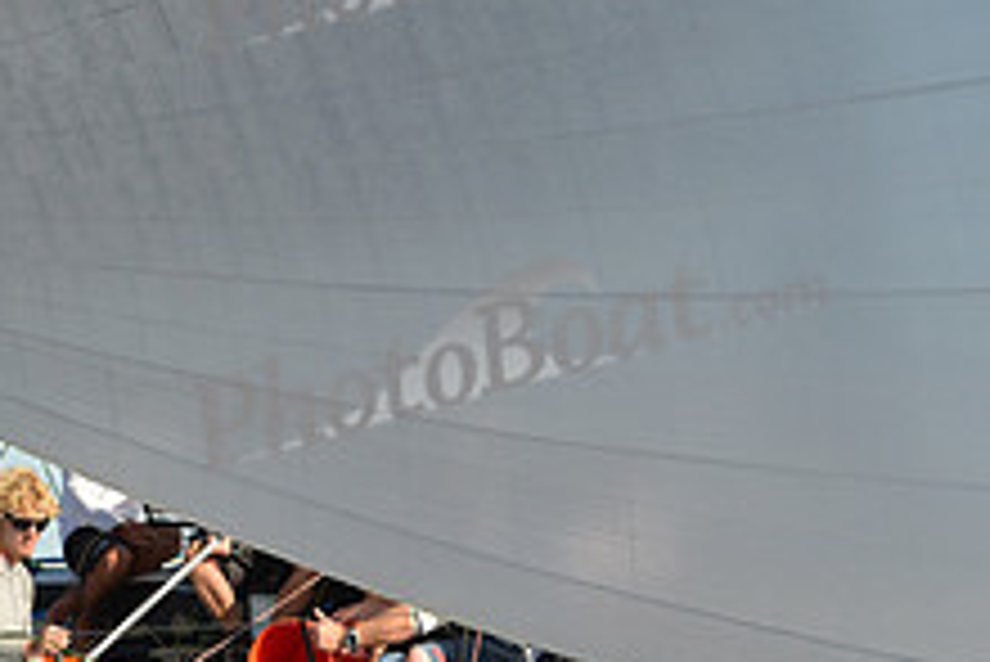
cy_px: 651
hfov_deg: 9.9
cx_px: -36
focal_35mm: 206
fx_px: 5669
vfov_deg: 6.7
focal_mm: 78
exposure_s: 1/1000
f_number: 4.5
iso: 320
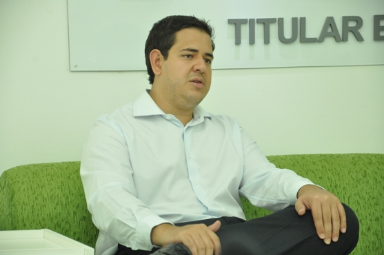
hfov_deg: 14.0
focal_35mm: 147
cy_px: 128
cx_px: 192
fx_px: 1566
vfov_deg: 9.3
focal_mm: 98
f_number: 5.6
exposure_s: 1/80
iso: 1600
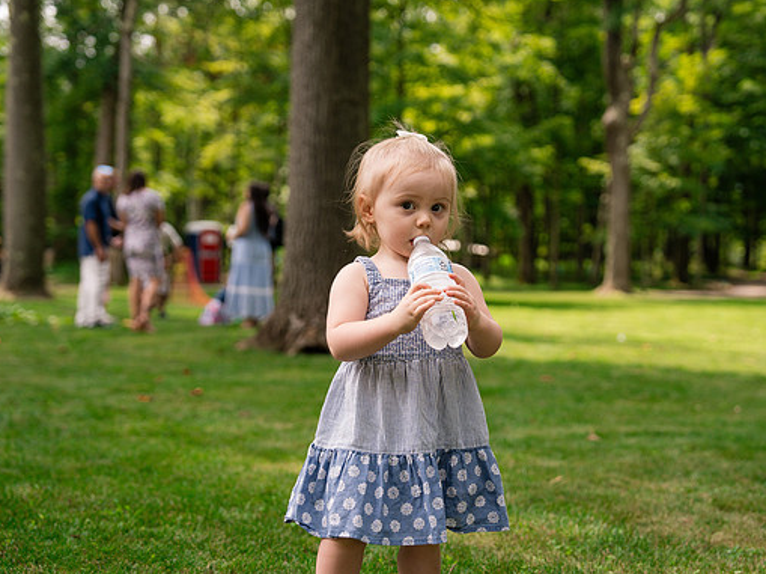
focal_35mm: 56
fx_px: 1238
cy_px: 284
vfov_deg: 26.1
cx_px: 414
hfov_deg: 34.4
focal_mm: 49
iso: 250
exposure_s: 1/800
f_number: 2.8
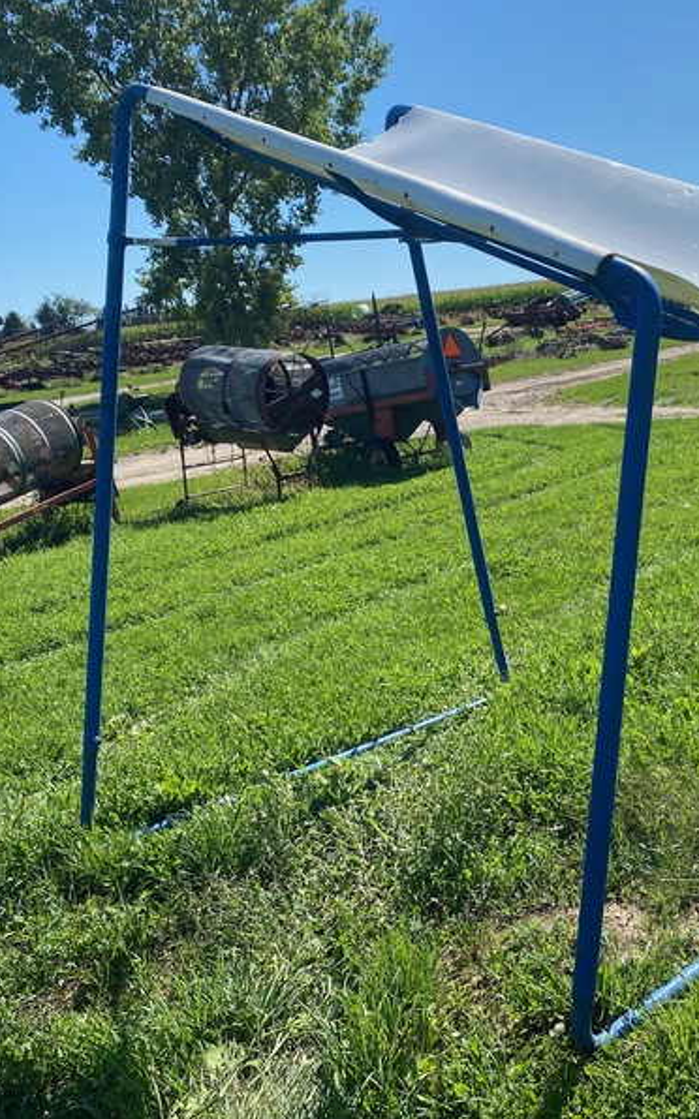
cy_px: 561
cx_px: 532
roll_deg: +3.9
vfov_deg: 52.8
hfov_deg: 33.7
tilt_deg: -10.3
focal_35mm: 37
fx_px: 1129
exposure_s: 1/2755
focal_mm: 4.25
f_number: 1.8
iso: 32
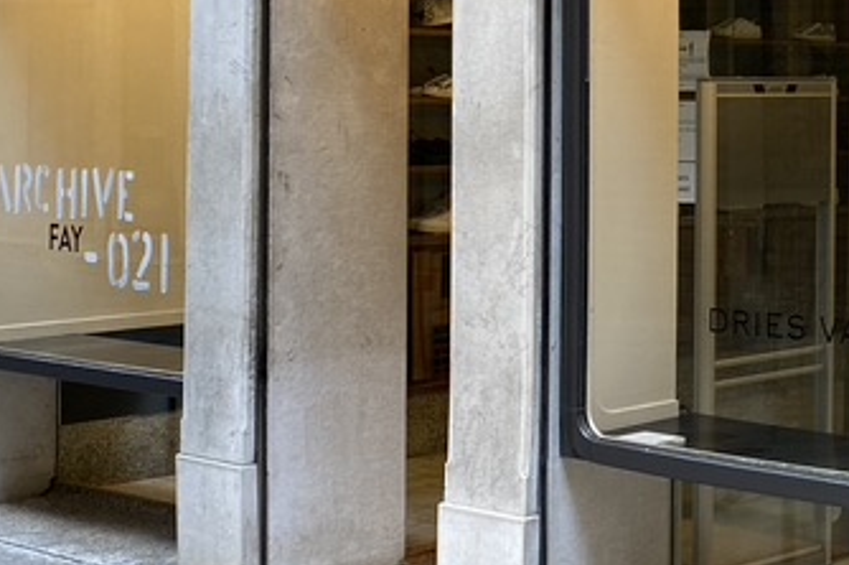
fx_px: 1955
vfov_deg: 16.3
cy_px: 79
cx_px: 1085
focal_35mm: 83
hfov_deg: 22.1
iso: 32
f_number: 1.8
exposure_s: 1/252
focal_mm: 4.25
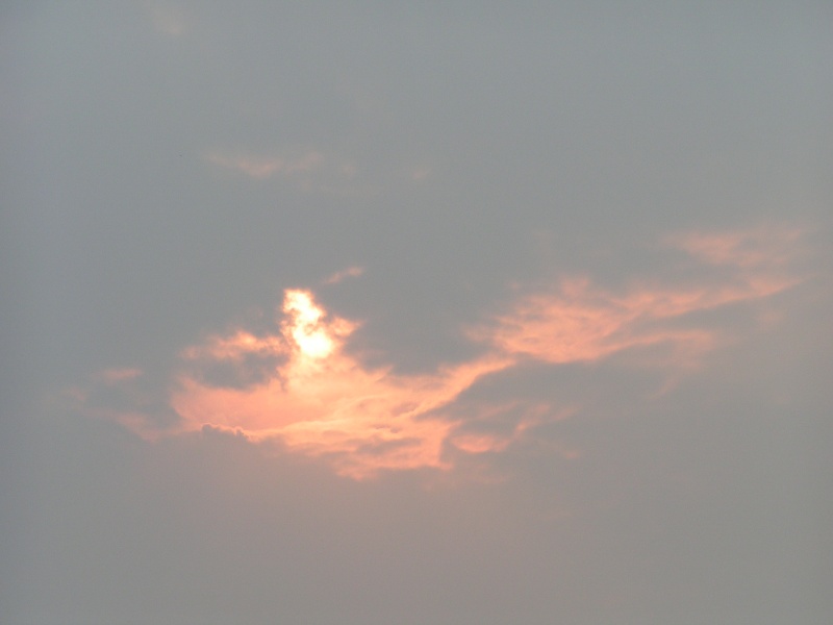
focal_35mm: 188
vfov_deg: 7.9
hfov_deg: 10.5
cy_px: 312
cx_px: 416
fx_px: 4524
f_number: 4.5
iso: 50
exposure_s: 1/200
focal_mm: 28.8
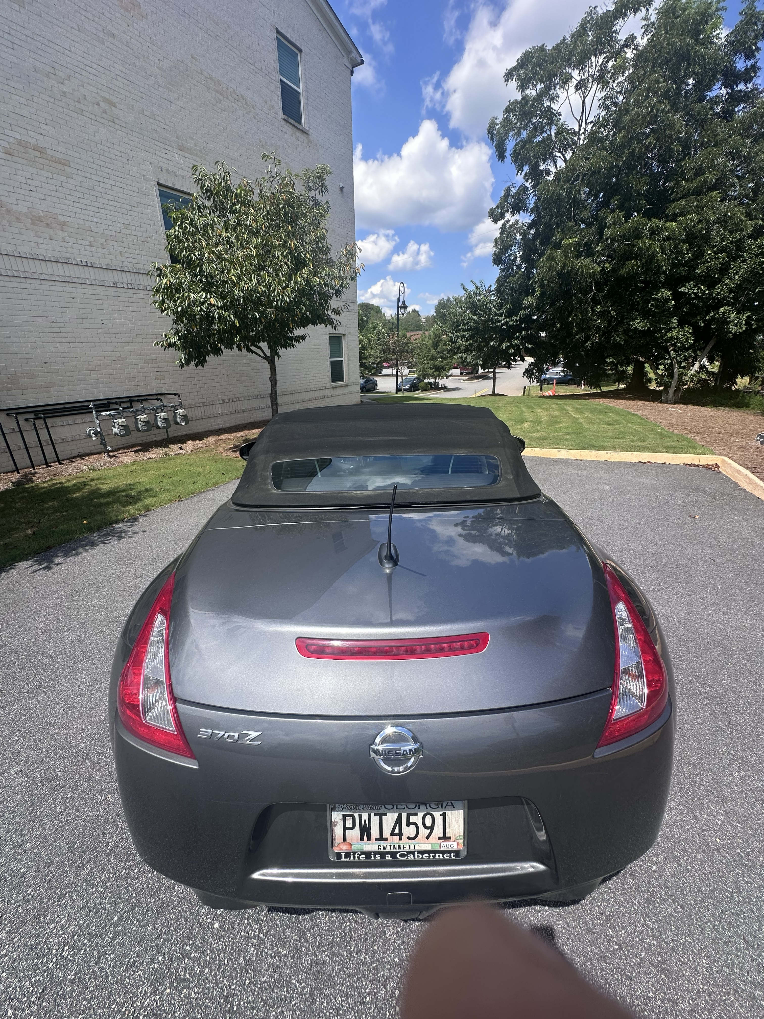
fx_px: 412
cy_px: 510
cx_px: 382
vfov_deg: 102.1
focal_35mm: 14
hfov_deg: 85.7
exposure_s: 1/1082
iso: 50
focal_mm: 2.22
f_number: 2.2
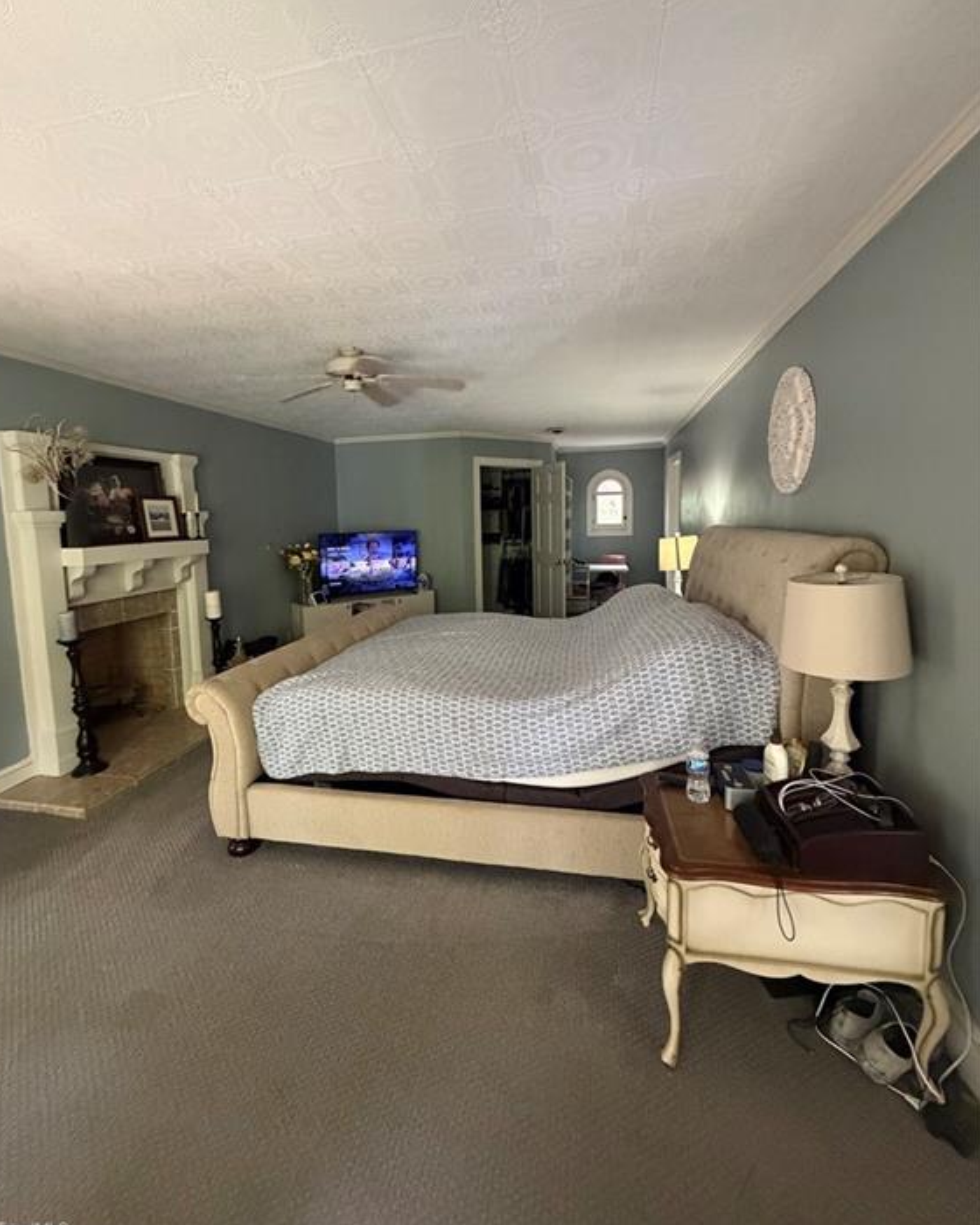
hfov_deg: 84.0
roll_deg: +1.4
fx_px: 544
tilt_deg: -5.7
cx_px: 480
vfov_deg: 96.6
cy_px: 570
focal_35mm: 15
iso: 1000
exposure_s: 1/60
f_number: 2.2
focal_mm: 2.22
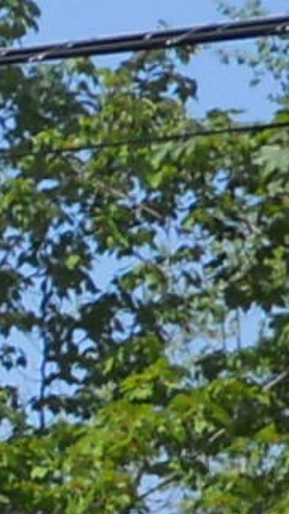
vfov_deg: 7.4
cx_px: -1132
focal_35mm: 284
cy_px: 902
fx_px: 3871
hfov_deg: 3.9
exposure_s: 1/320
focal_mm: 5
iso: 80
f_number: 5.4
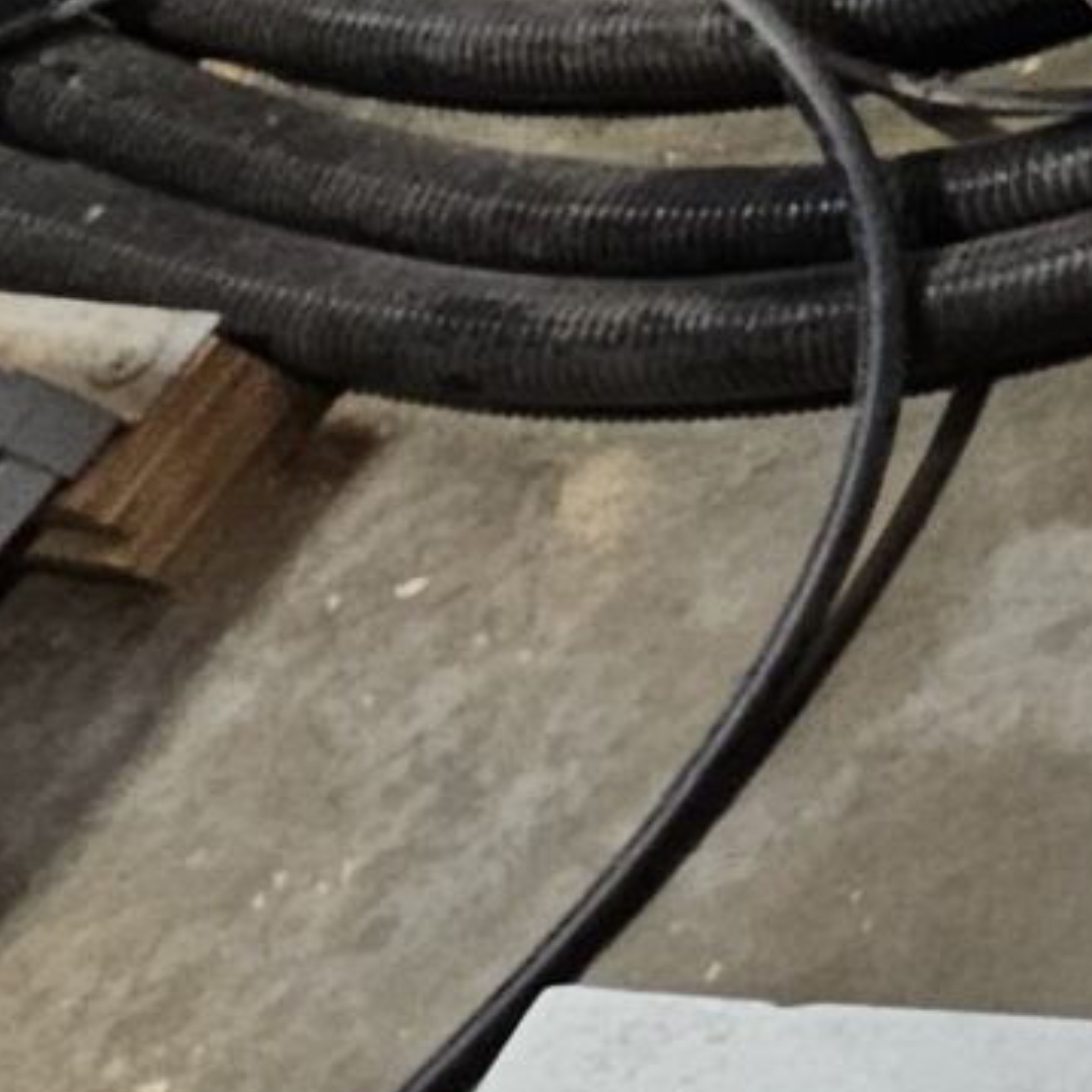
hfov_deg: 10.9
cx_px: 3422
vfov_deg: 17.8
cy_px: -760
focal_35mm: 82
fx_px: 2927
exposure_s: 1/60
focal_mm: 2.2
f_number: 2.2
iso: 200
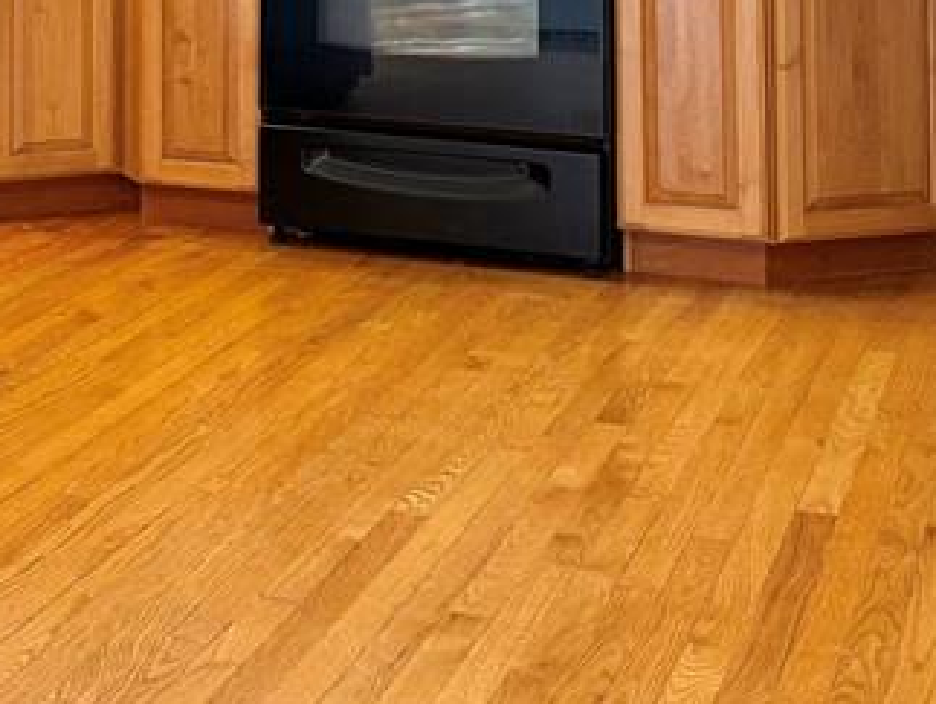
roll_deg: +0.4
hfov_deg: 25.3
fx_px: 2057
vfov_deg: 17.7
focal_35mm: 76
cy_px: -307
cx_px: 209
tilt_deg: +1.9
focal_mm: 6.76
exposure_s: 1/120
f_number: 1.78
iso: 200
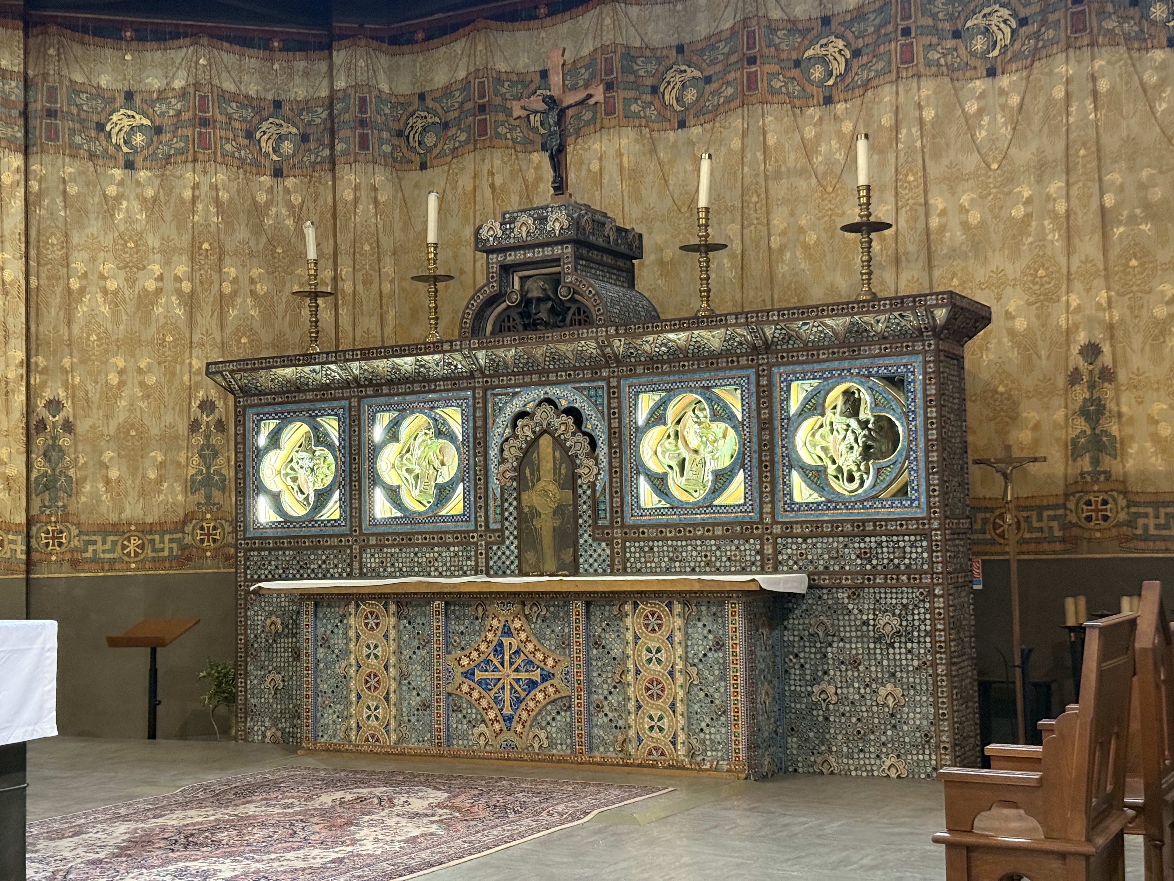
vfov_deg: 30.3
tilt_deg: +4.5
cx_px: 587
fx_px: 1628
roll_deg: +1.2
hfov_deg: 39.7
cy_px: 440
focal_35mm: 48
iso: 500
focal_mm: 6.76
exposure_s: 1/25
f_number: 1.78
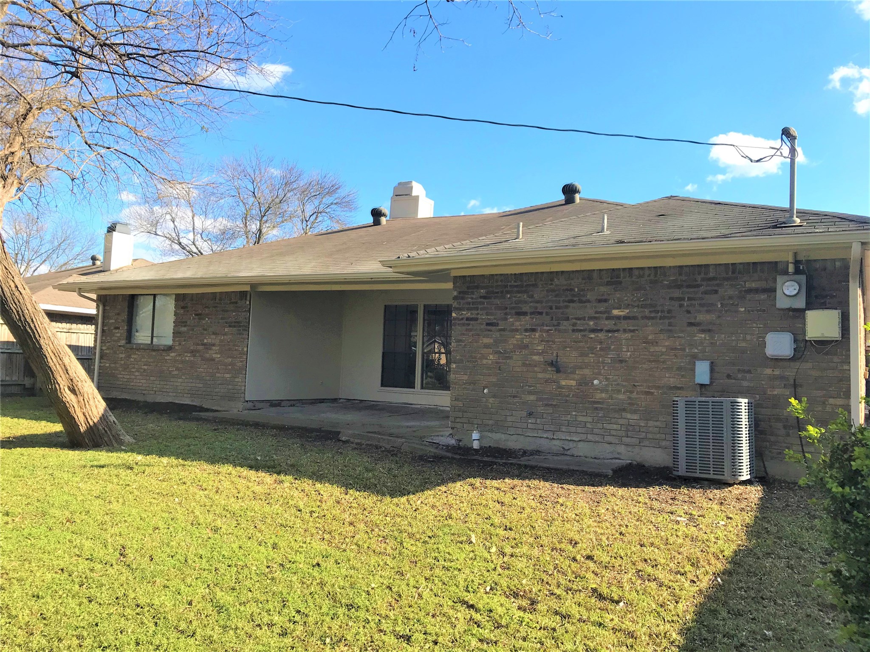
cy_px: 326
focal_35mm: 28
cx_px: 435
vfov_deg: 49.7
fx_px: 704
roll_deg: -2.6
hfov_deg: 63.4
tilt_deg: +5.2
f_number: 1.8
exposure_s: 1/1277
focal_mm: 3.99
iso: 20
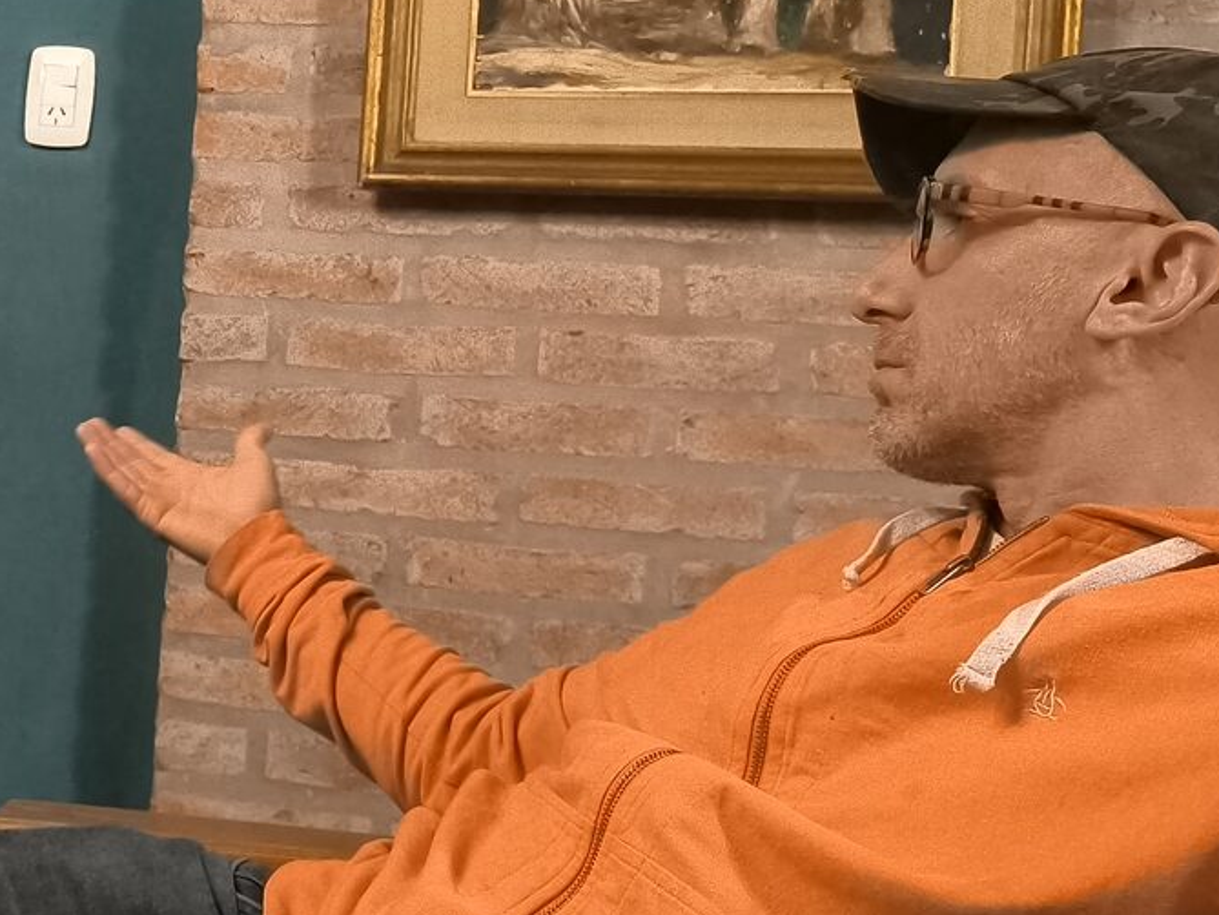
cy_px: 428
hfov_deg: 32.8
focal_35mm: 55
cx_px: 80
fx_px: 1937
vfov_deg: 26.6
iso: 2500
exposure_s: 1/25
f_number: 1.65
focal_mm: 6.14
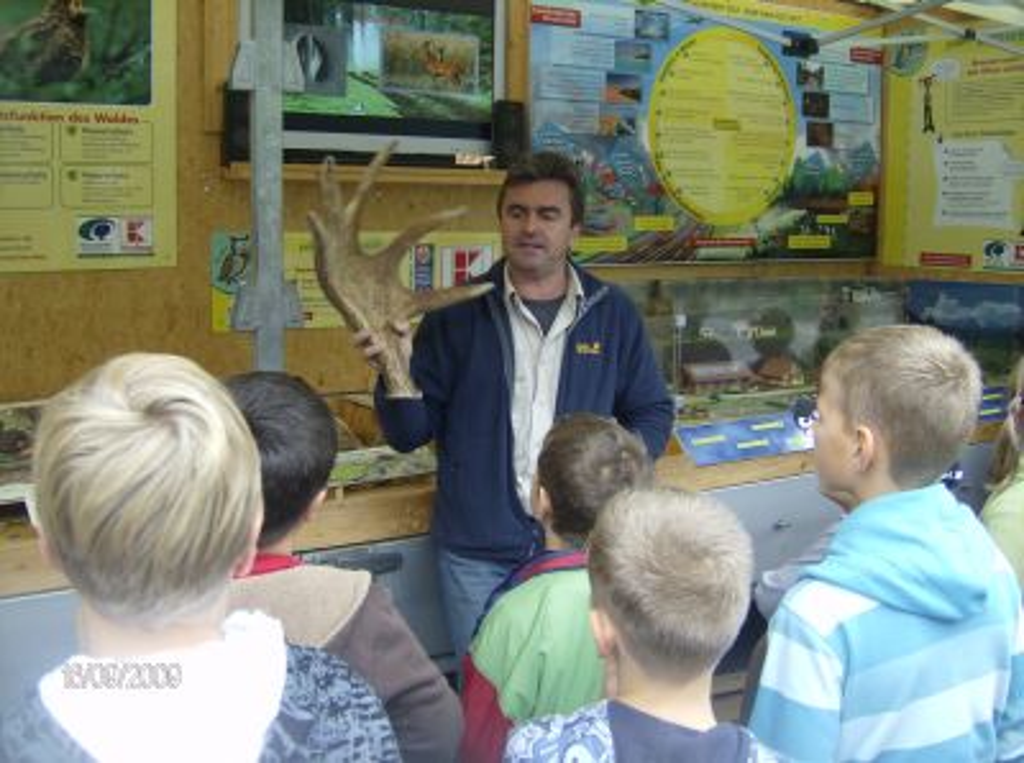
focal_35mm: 36
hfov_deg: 51.5
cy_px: 382
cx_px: 512
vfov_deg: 39.5
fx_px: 1062
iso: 179
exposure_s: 1/64
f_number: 2.8
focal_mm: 6
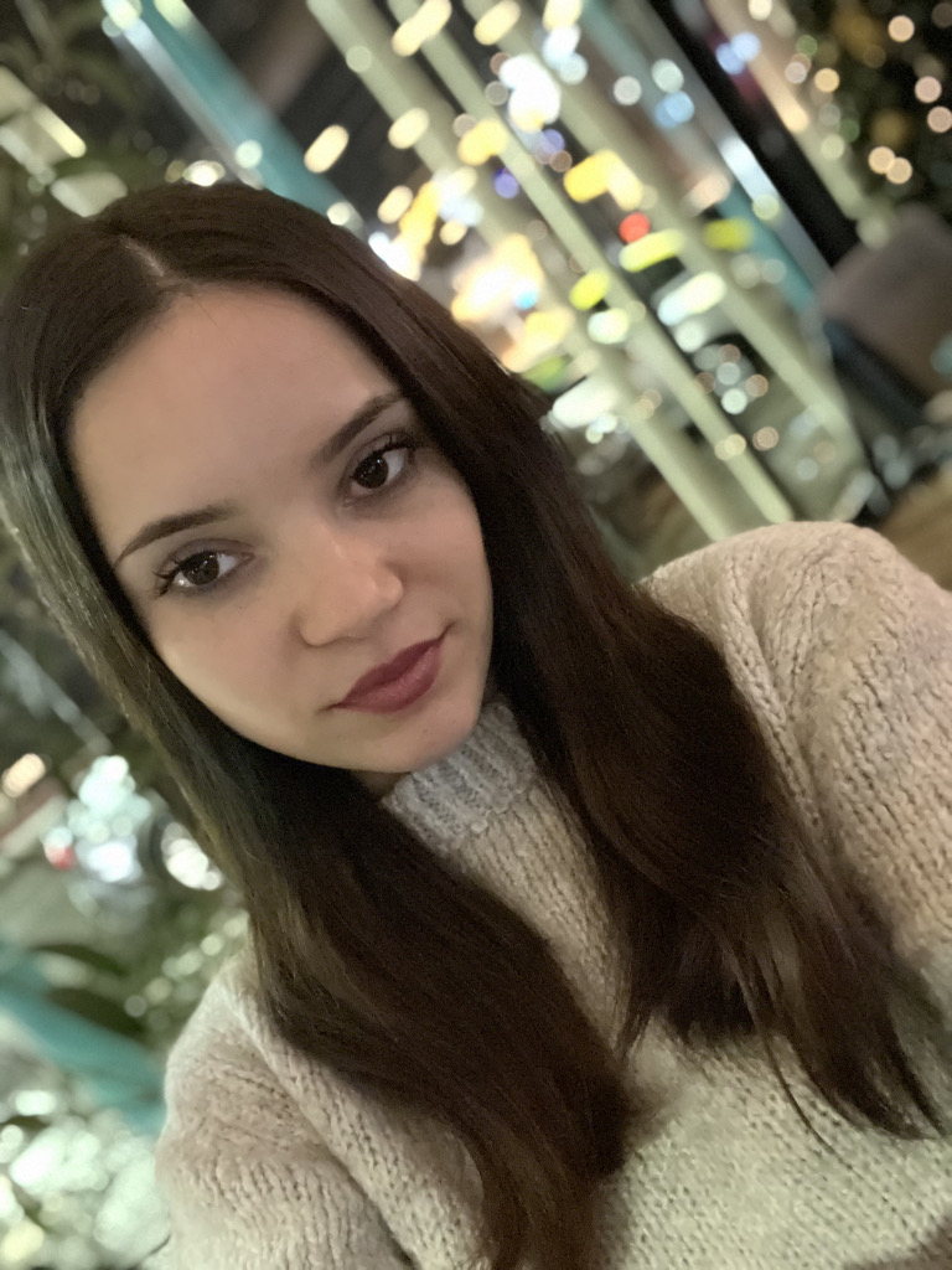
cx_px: 476
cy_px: 635
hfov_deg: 46.8
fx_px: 1100
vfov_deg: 60.0
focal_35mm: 30
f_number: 2.2
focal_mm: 2.71
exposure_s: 1/15
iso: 2000
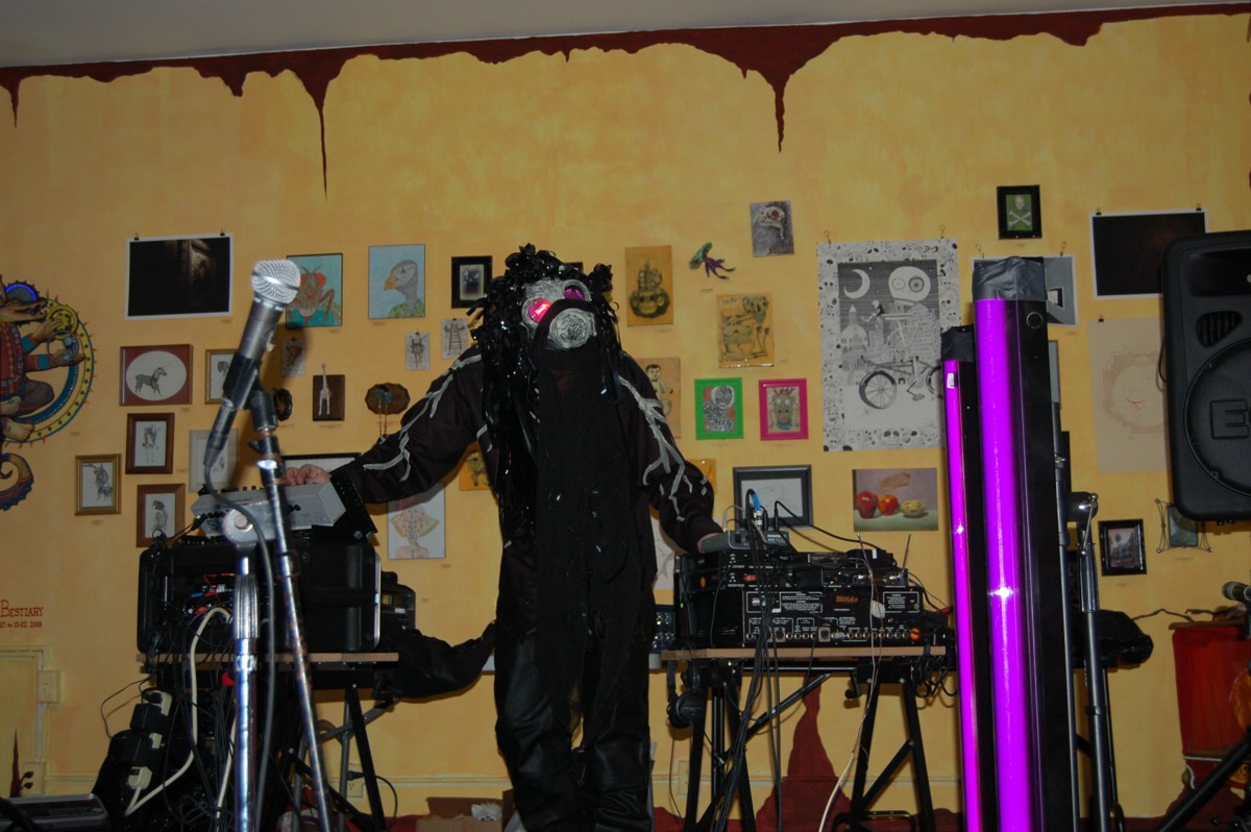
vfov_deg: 29.8
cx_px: 626
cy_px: 416
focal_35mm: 45
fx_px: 1562
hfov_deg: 43.6
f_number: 4.2
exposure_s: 1/60
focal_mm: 30
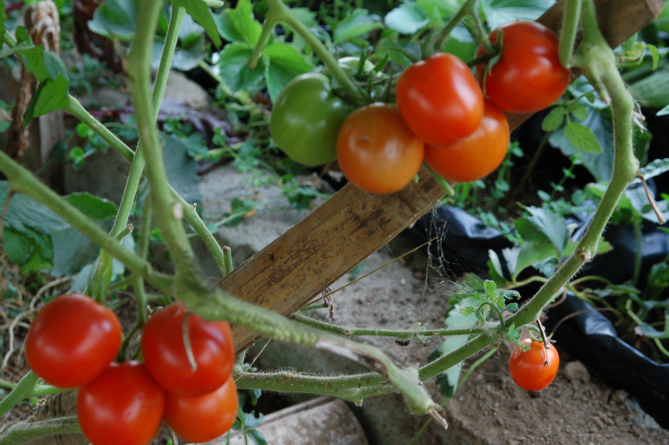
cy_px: 218
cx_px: 297
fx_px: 2889
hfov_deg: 13.2
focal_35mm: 156
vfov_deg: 8.8
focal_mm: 85
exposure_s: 1/125
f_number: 5.3
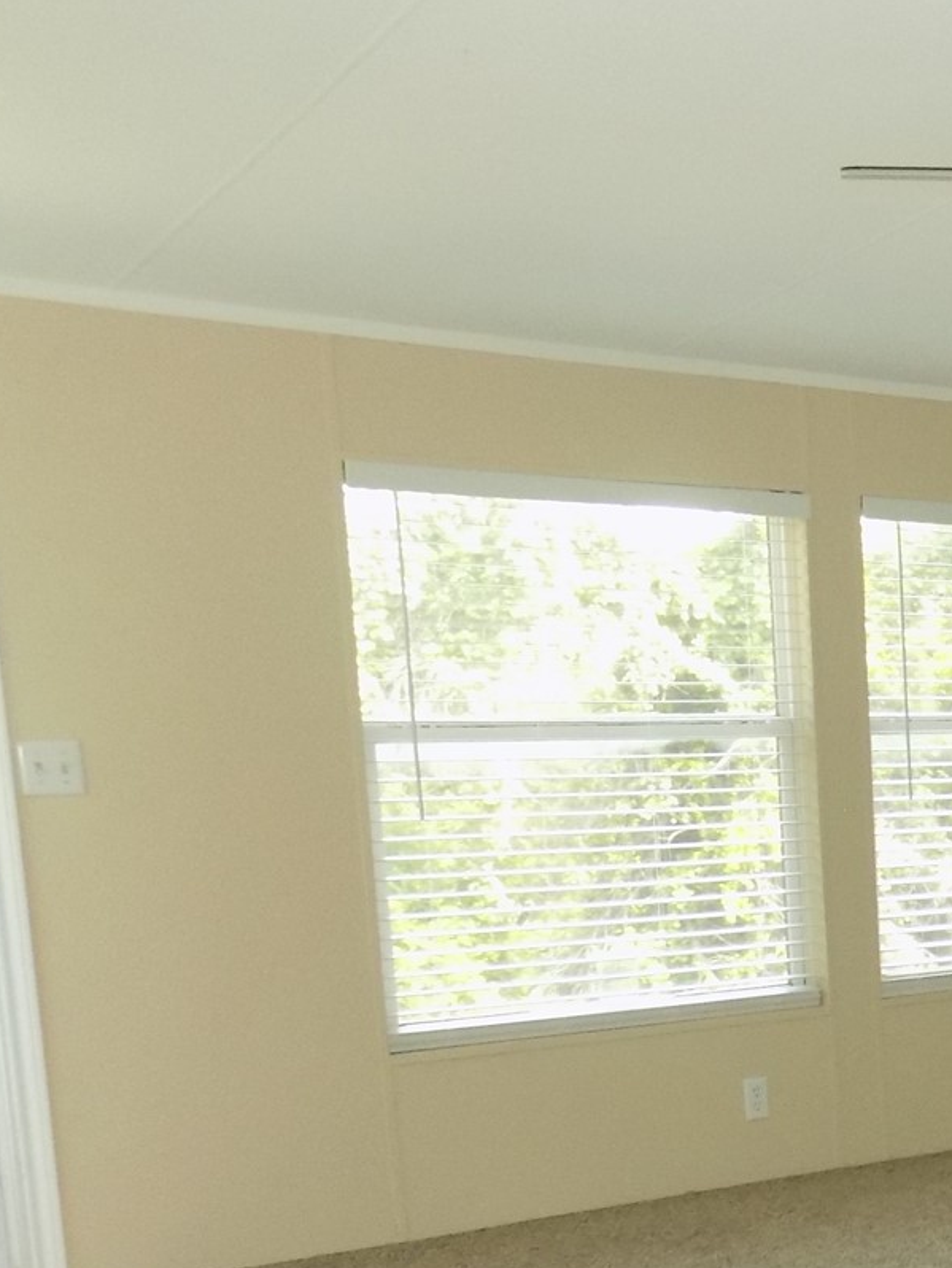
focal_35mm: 59
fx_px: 2162
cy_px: 1085
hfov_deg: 20.8
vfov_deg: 31.5
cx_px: 1454
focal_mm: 4
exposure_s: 1/30
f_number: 3.1
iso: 280
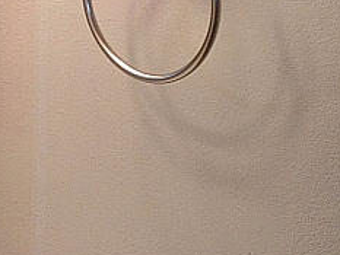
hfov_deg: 12.8
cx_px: -93
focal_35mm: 150
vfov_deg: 9.9
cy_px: 52
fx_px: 1474
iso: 64
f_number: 2.4
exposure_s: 1/28
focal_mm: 4.28
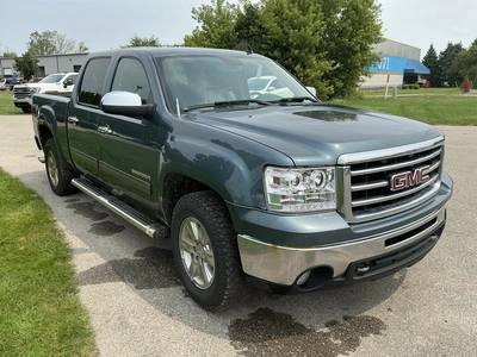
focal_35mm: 28
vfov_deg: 49.7
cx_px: 238
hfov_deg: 63.4
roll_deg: -0.5
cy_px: 178
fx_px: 386
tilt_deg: -14.1
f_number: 1.8
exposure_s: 1/1311
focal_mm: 3
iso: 25
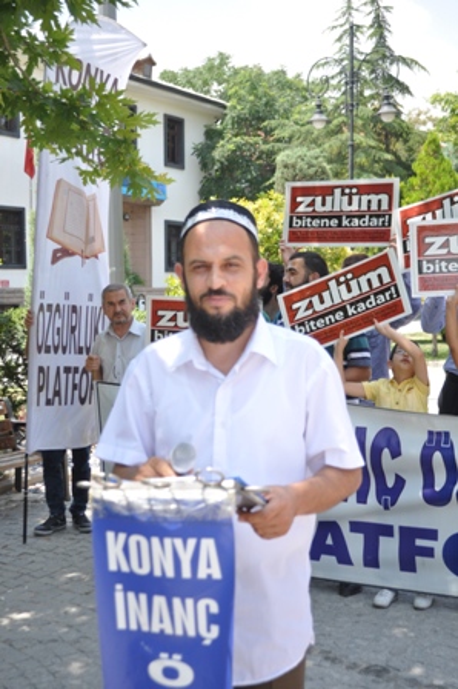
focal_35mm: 48
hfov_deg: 28.0
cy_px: 344
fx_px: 917
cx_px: 229
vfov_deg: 41.1
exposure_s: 1/320
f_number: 9
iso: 200
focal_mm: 32
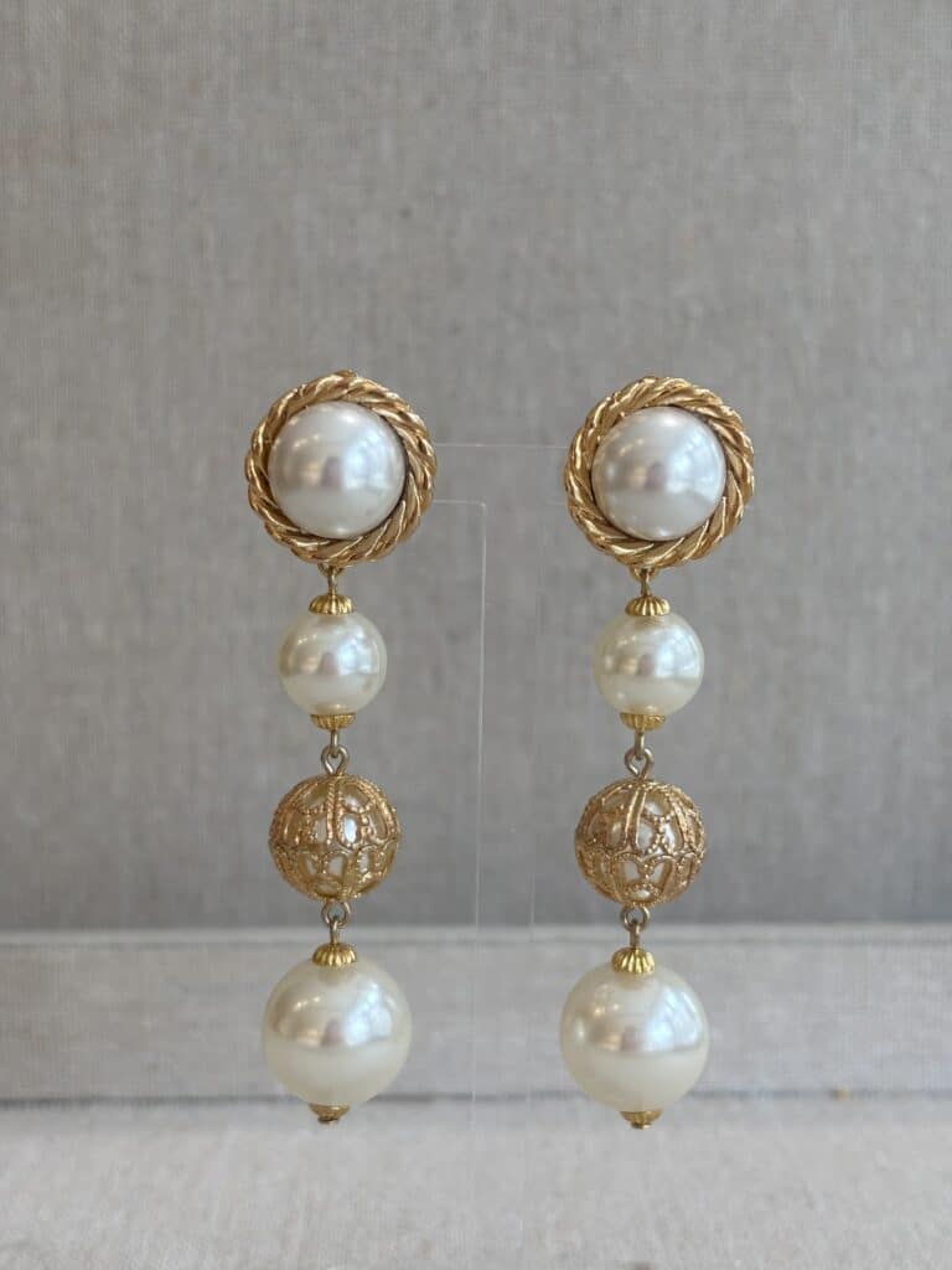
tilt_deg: -8.0
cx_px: 476
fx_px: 1907
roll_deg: -0.8
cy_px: 635
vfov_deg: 36.8
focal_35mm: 52
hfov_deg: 28.0
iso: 32
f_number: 1.6
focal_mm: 5.96
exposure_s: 1/223
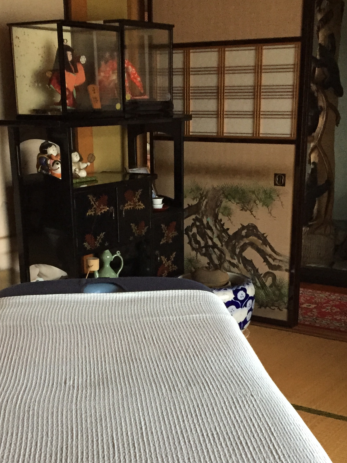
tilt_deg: -18.9
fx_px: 722
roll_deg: +0.8
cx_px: 167
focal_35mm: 54
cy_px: 346
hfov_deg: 27.0
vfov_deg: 34.8
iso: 250
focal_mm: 4.15
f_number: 2.2
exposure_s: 1/30
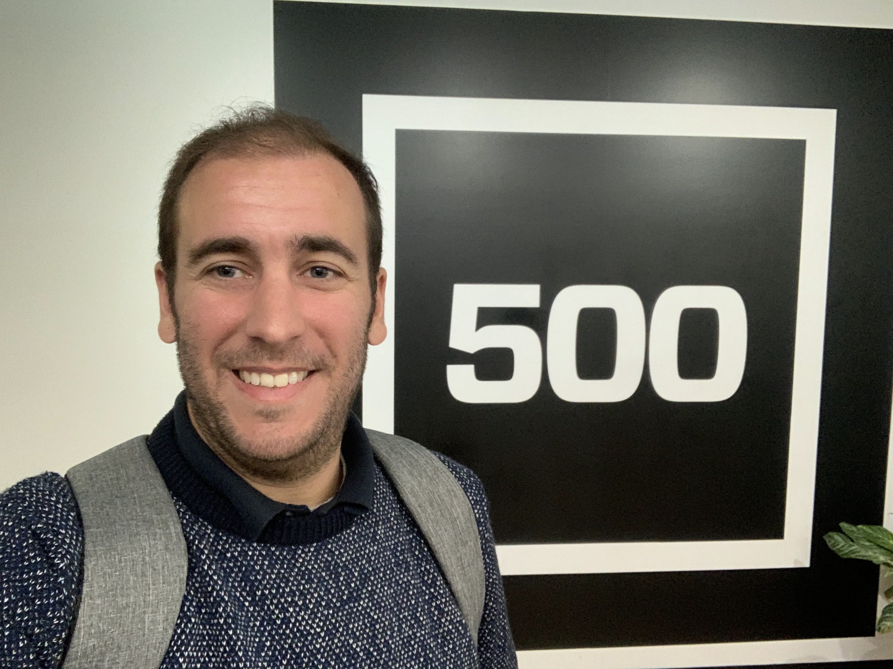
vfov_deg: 44.2
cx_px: 446
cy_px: 334
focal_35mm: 32
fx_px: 826
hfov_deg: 56.8
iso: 320
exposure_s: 1/40
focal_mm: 2.87
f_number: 2.2
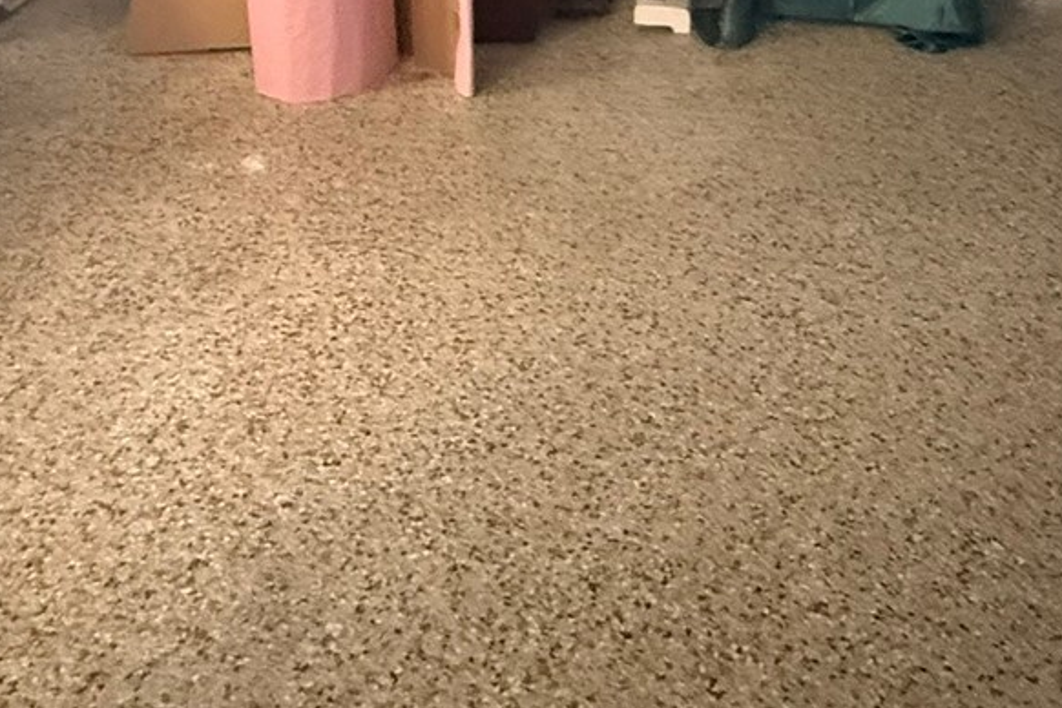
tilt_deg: -8.7
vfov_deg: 26.8
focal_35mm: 40
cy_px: -270
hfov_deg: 48.1
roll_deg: +1.3
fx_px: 1180
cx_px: 650
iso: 1000
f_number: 2.2
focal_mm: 2.22
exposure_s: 1/40
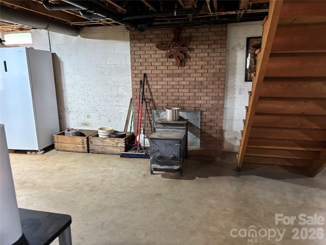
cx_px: 163
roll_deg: +1.5
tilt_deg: -10.0
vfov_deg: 53.1
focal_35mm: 26
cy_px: 122
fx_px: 245
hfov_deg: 67.3
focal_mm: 5.96
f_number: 1.6
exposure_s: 1/60
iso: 400
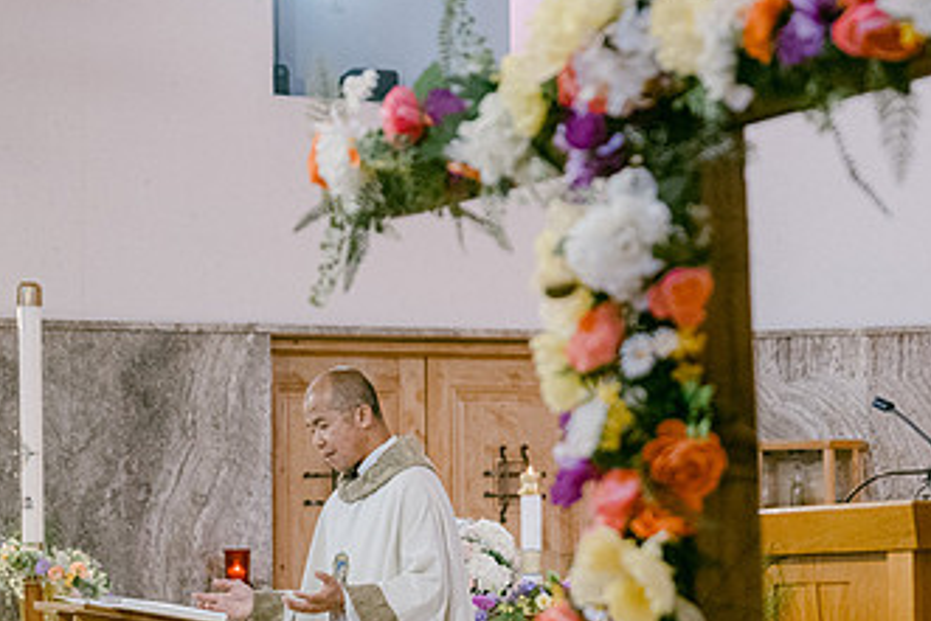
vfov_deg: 9.7
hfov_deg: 14.4
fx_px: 3674
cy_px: 232
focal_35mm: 142
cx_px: 681
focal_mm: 54.1
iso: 1600
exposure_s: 1/105
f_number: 2.8
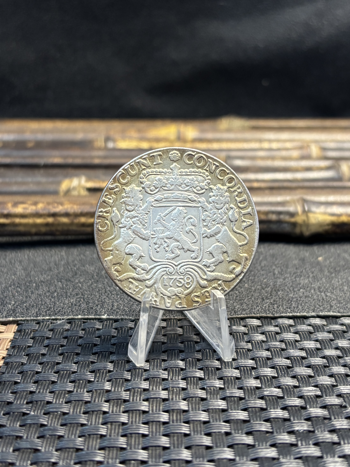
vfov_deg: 67.3
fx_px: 351
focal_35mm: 26
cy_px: 234
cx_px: 175
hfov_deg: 53.1
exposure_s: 1/50
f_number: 1.6
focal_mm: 5.96
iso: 250
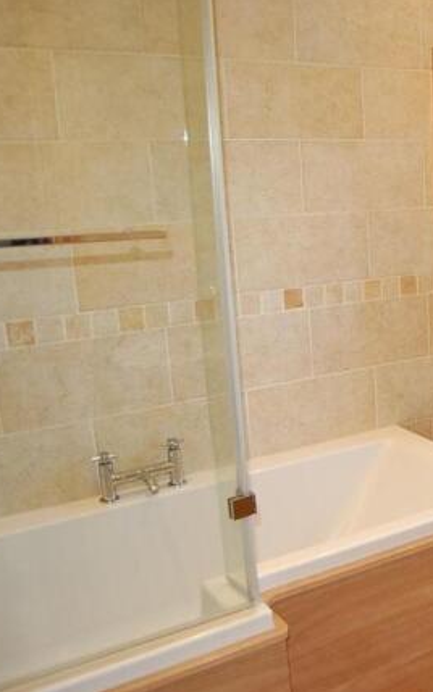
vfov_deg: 47.2
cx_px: 481
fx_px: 793
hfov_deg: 27.8
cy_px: 344
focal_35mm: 42
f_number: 3.5
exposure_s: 1/60
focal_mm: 18
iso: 400
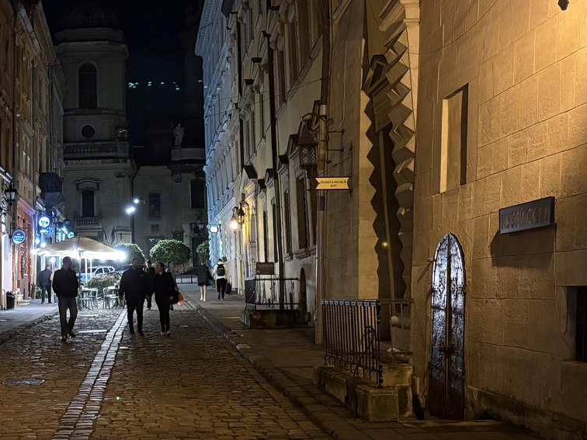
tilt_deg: +8.1
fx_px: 933
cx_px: 125
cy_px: 175
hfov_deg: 34.0
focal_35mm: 55
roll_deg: +1.2
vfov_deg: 26.5
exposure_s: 1/25
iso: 800
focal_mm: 5.96
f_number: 1.6
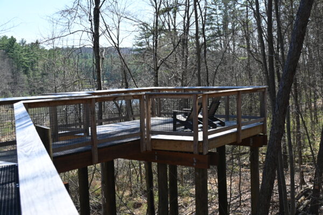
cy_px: 108
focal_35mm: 48
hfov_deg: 41.1
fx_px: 430
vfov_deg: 28.0
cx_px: 162
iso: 110
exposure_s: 1/250
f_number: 5.6
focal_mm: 32
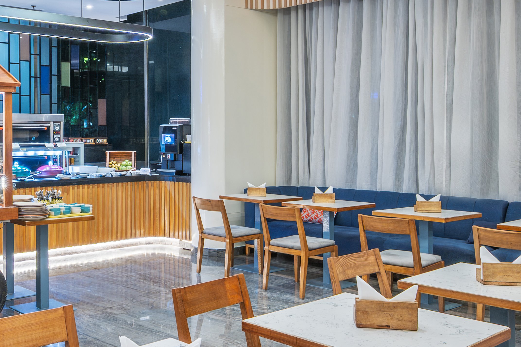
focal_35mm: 45
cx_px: 135
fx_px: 651
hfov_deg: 42.4
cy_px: 134
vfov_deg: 29.8
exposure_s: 1/40
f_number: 8
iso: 400
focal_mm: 16
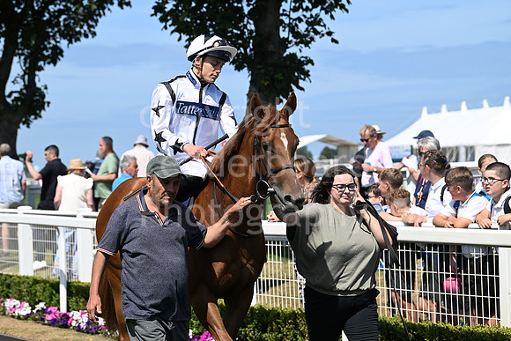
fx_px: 1562
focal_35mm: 110
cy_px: 170
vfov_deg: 12.5
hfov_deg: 18.6
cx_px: 256
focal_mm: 110
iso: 400
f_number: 5.6
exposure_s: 1/2000
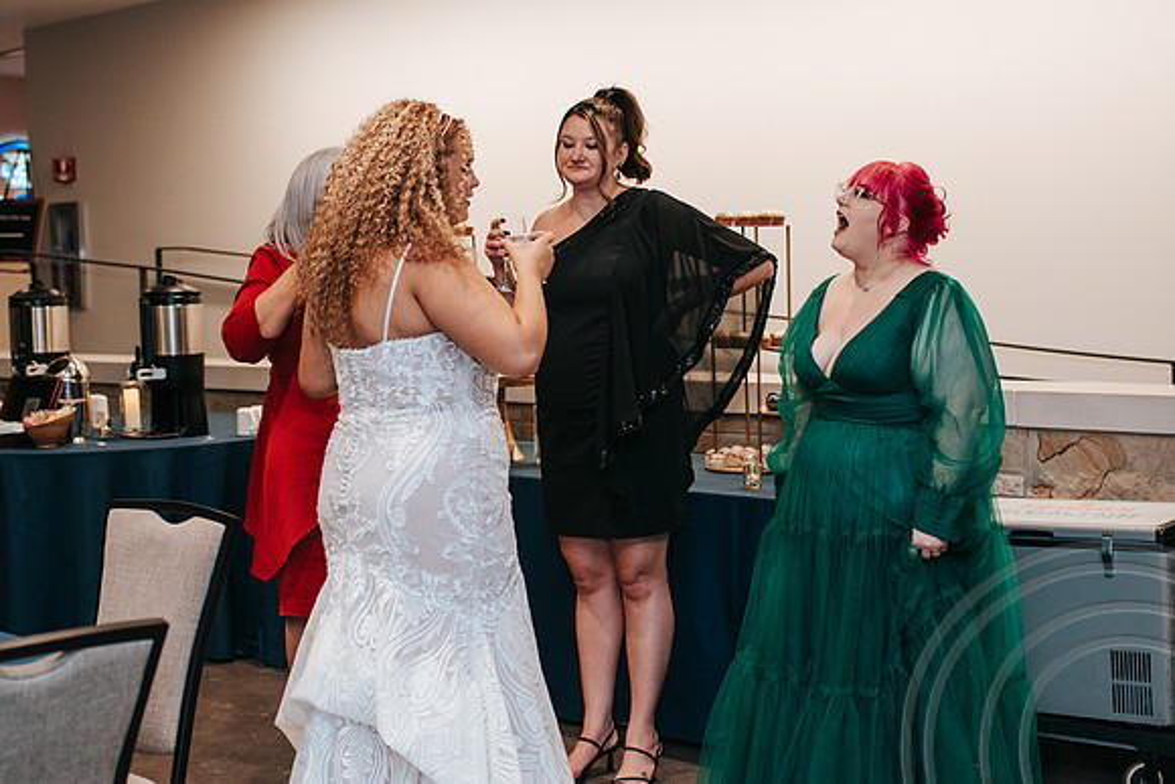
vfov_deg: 25.8
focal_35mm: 52
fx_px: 1714
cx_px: 588
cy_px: 392
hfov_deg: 37.8
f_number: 2.2
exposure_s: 1/160
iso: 800
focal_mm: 35
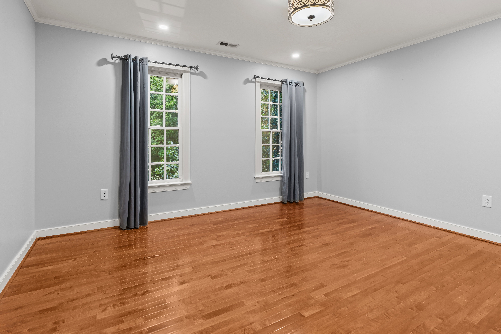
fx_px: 250
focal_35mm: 18
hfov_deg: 90.0
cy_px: 146
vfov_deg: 67.1
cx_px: 254
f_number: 8
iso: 400
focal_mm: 16
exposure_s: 1/1.67
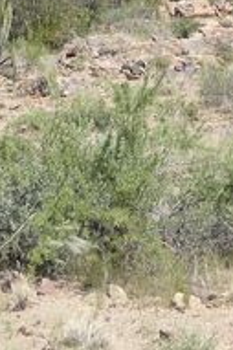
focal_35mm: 248
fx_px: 2412
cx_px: 114
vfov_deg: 8.2
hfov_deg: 5.5
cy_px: -66
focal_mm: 9.6
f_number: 4.1
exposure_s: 1/500
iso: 80
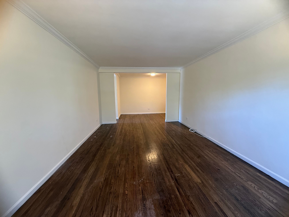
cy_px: 108
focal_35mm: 14
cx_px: 144
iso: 320
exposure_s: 1/60
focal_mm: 2.22
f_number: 2.2
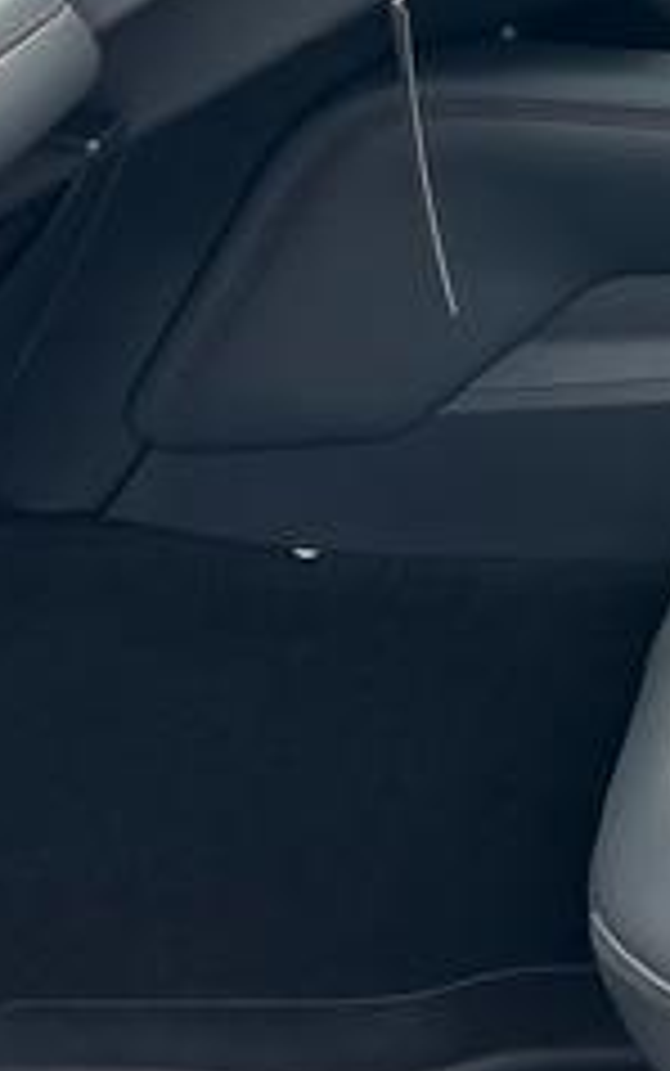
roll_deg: +3.6
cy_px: -306
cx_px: 1093
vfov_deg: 17.6
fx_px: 3239
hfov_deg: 11.2
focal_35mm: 111
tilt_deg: -11.5
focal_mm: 5.7
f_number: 1.5
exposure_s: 1/513
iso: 50
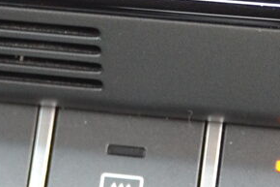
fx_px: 2005
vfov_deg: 5.3
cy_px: -18
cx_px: 40
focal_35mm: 258
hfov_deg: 8.0
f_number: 4
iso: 640
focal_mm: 26
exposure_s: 1/60
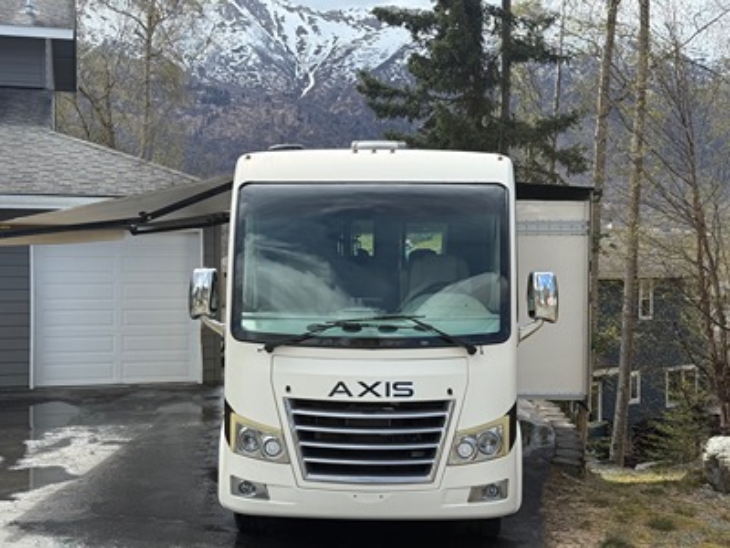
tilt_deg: -1.6
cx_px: 365
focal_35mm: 48
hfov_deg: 39.7
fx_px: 1012
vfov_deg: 30.3
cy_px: 274
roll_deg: -0.3
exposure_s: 1/3891
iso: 100
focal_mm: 6.76
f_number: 1.78
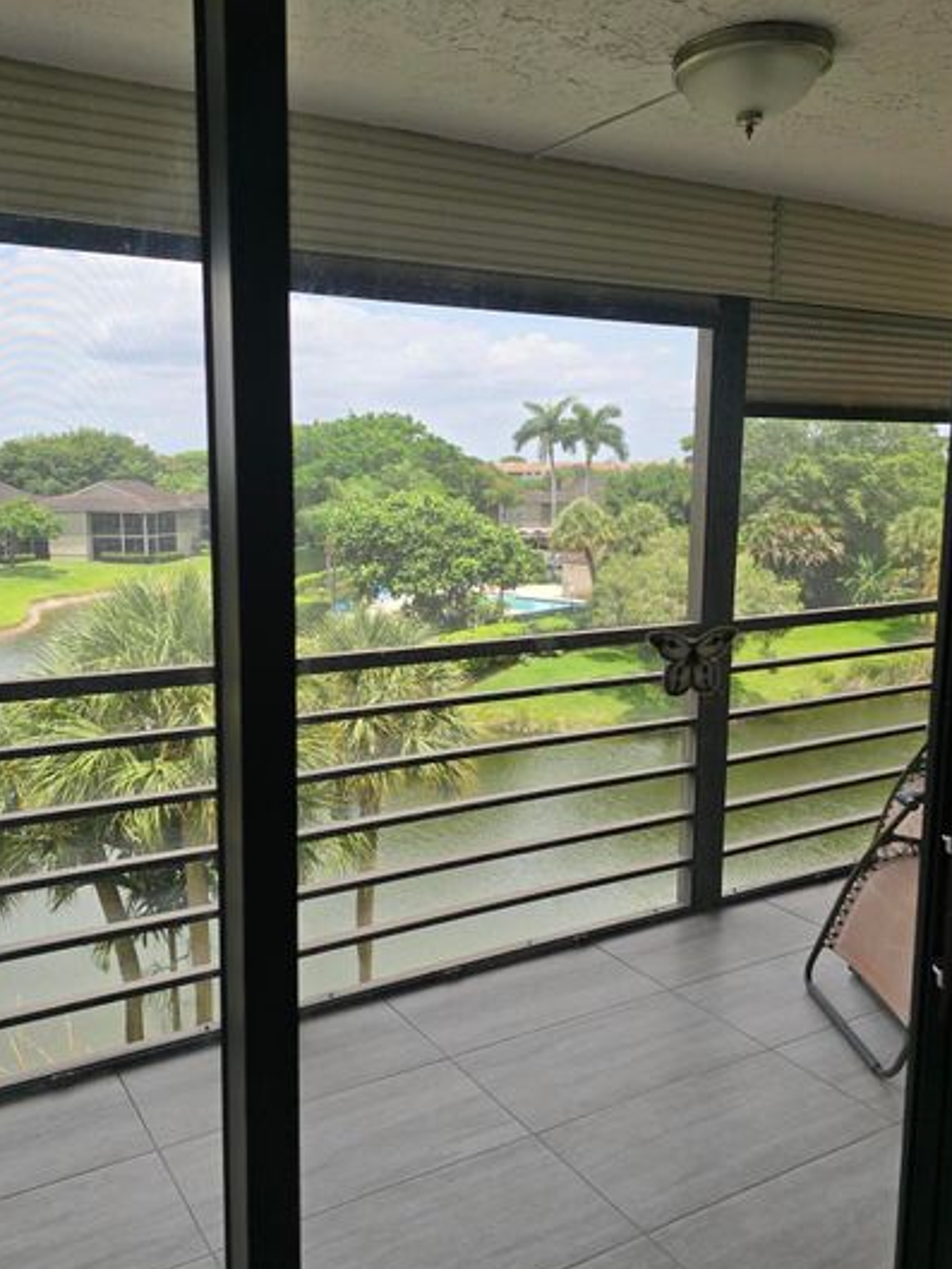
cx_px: 424
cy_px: 642
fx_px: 1063
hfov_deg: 48.2
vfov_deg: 61.6
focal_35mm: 29
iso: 12
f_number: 1.7
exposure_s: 1/211
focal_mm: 6.3
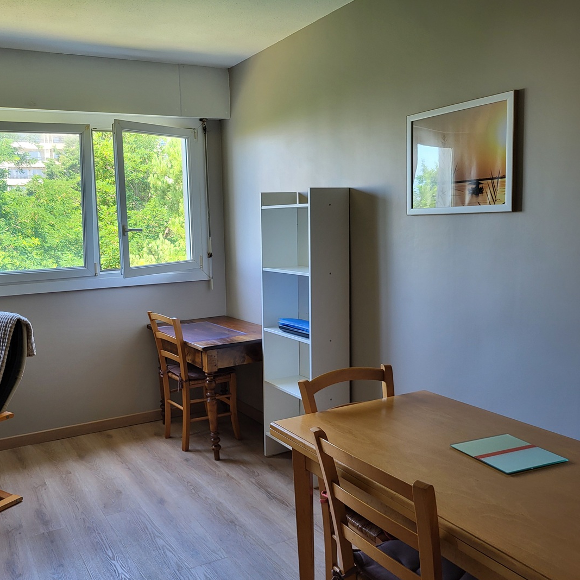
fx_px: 588
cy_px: 293
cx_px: 206
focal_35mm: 31
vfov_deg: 52.5
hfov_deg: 51.8
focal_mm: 5.4
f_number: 1.8
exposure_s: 1/100
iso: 64
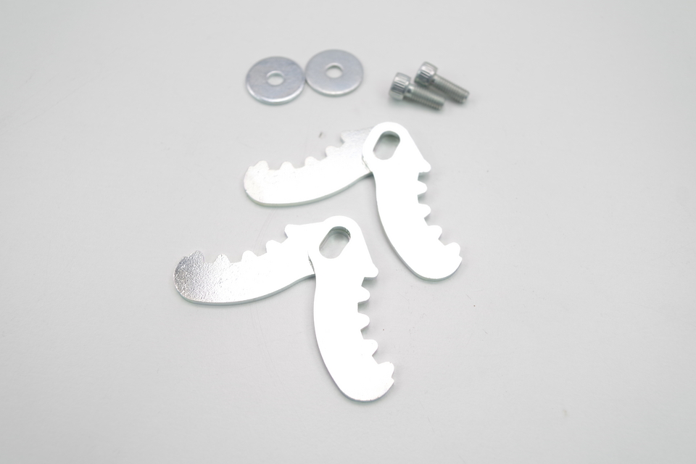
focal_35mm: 39
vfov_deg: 34.2
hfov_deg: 49.6
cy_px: 232
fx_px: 754
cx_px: 348
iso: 100
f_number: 5
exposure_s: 1/80
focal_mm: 26.25
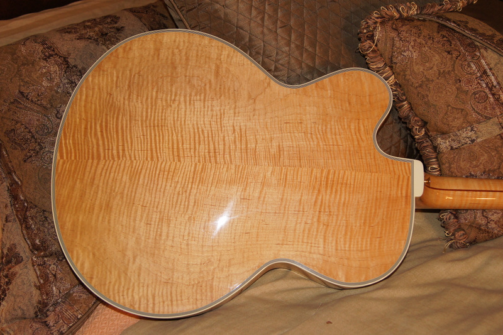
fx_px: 629
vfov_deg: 29.9
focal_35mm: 45
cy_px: 168
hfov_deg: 43.6
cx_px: 252
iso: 800
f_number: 5.6
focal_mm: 30
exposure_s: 1/160
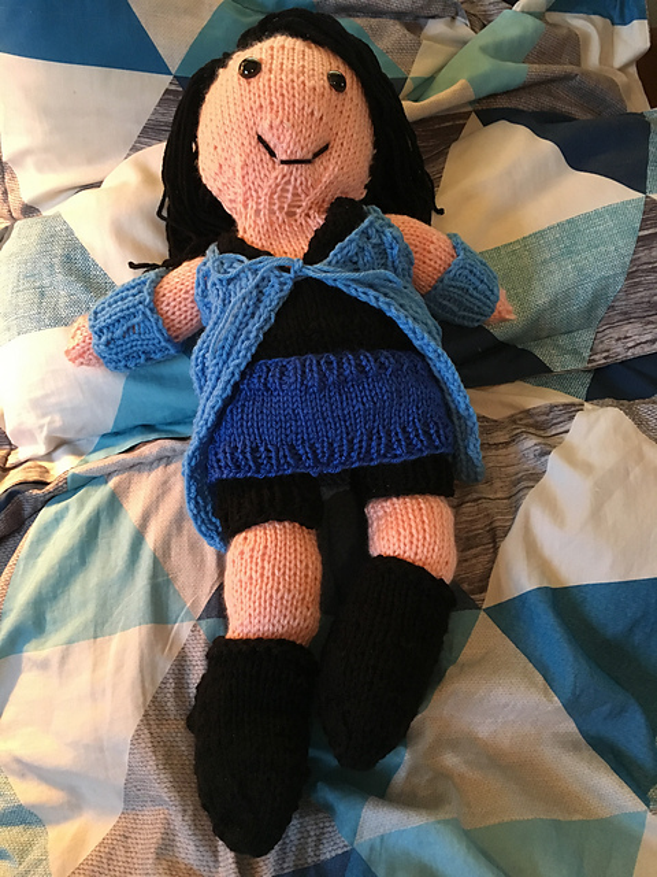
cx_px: 328
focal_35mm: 29
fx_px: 734
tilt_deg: -44.7
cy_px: 438
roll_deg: -4.9
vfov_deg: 61.7
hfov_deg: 48.2
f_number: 2.2
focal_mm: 4.15
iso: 200
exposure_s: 1/30
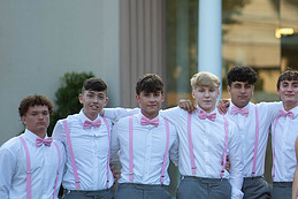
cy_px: 148
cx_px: 330
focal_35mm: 190
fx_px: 1574
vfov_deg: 7.2
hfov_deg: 10.7
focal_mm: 85
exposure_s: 1/1000
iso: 250
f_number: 2
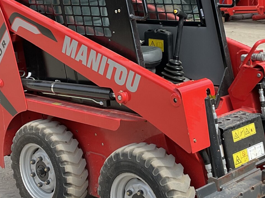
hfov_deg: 25.0
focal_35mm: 78
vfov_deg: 18.8
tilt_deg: -9.0
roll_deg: +1.8
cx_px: 157
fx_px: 597
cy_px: 64
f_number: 1.8
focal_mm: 3
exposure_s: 1/1035
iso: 16
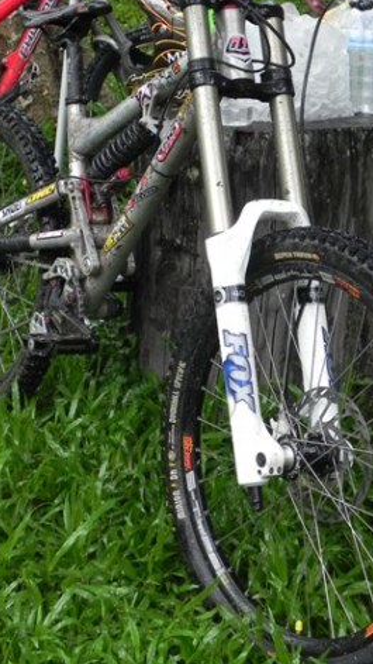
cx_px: 206
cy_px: 248
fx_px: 1318
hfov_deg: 16.1
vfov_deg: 28.1
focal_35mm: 75
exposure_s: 1/104
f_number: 4
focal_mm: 9.2
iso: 160
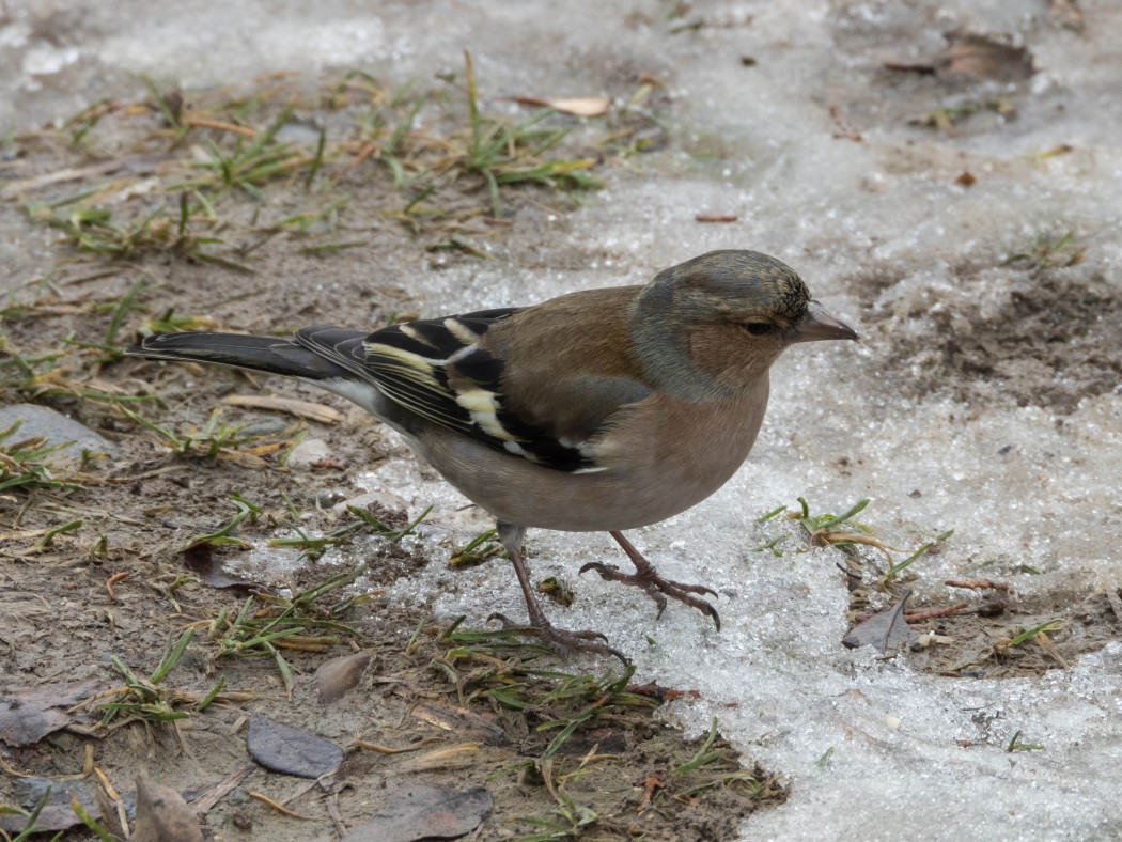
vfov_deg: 2.5
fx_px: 19452
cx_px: 561
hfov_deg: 3.3
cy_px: 421
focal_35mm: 600
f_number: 5.6
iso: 100
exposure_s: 1/60
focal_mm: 108
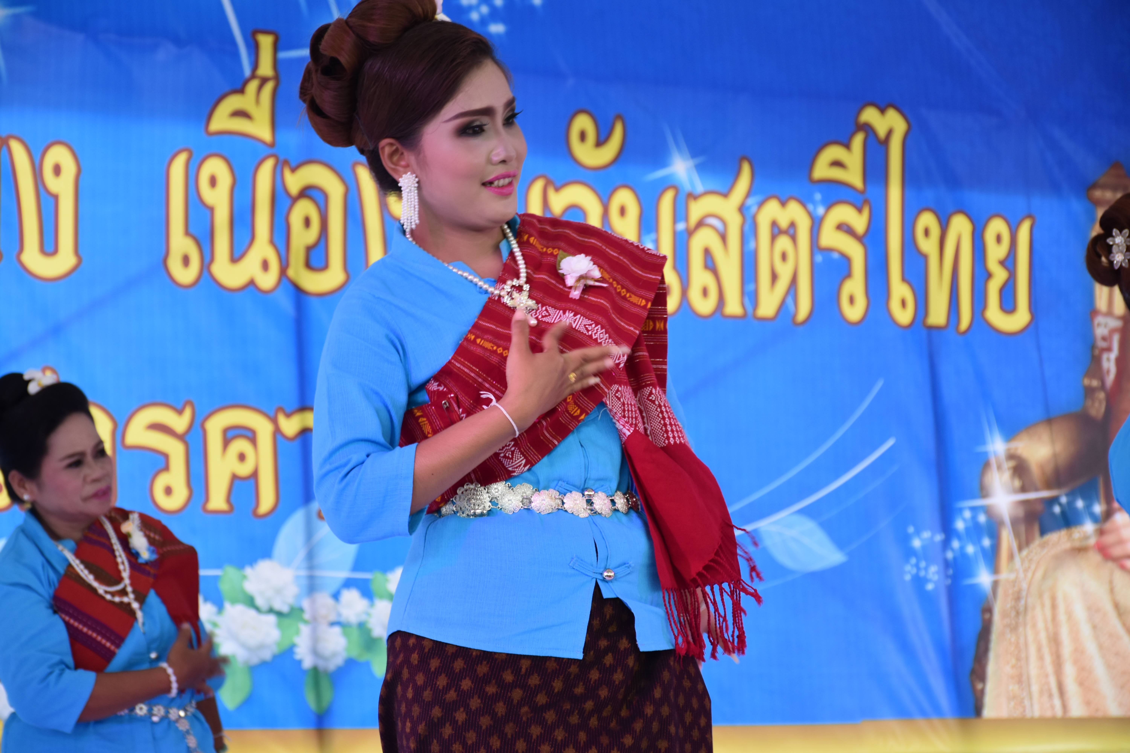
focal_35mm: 112
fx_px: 3531
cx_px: 565
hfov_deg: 18.2
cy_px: 376
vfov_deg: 12.2
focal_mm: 75
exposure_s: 1/60
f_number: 5
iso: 400
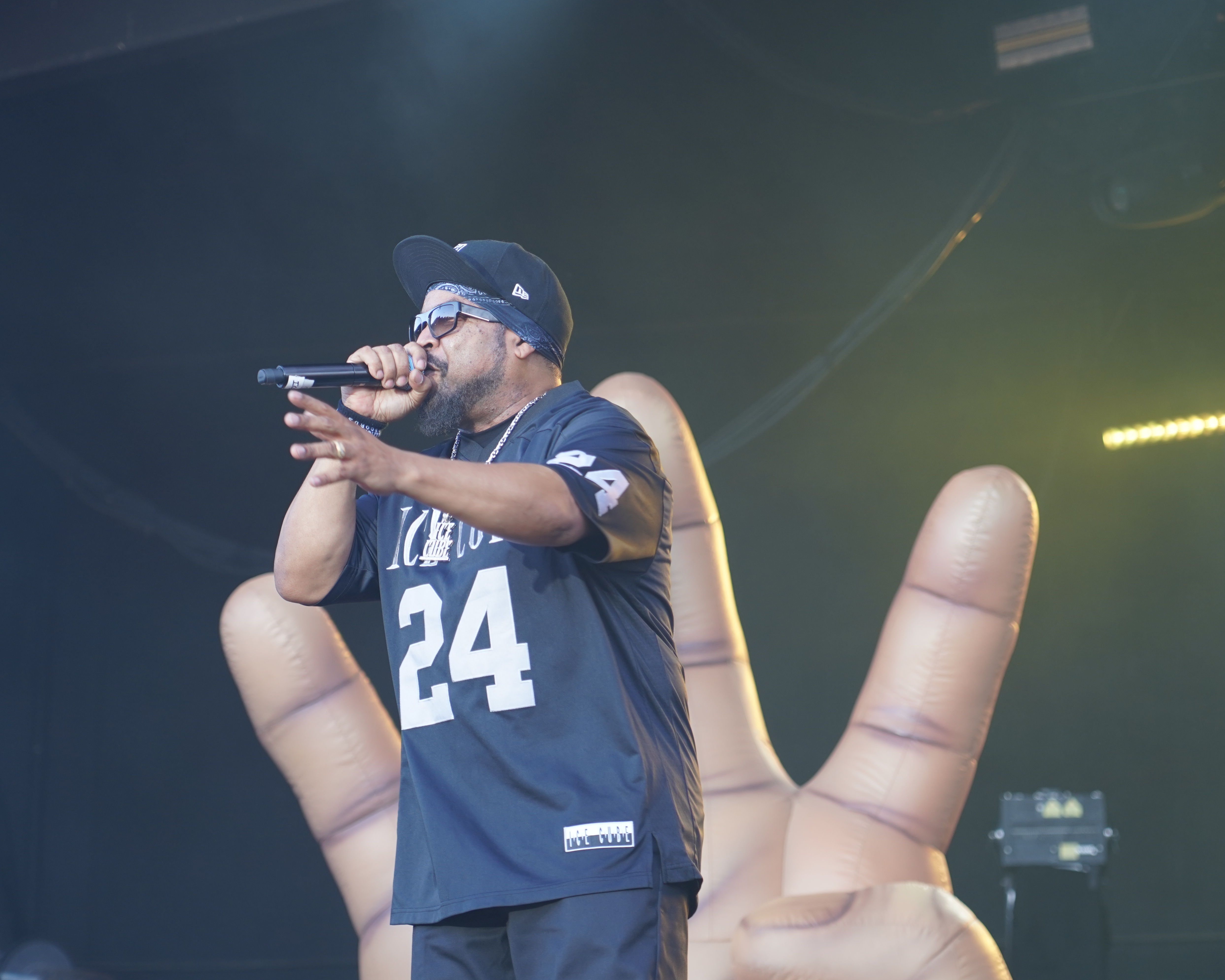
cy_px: 490
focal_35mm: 119
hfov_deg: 16.2
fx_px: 4315
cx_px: 637
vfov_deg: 13.0
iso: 500
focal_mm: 105
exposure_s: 1/160
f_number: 4
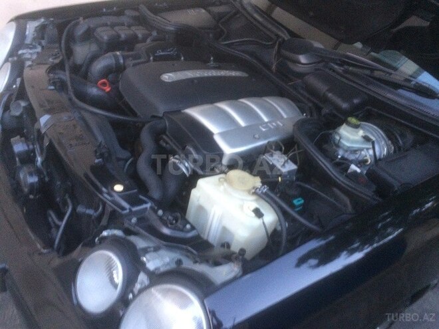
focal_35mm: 29
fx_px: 368
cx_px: 220
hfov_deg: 61.7
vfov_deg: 48.2
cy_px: 164
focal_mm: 4.15
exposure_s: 1/33
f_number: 2.2
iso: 250
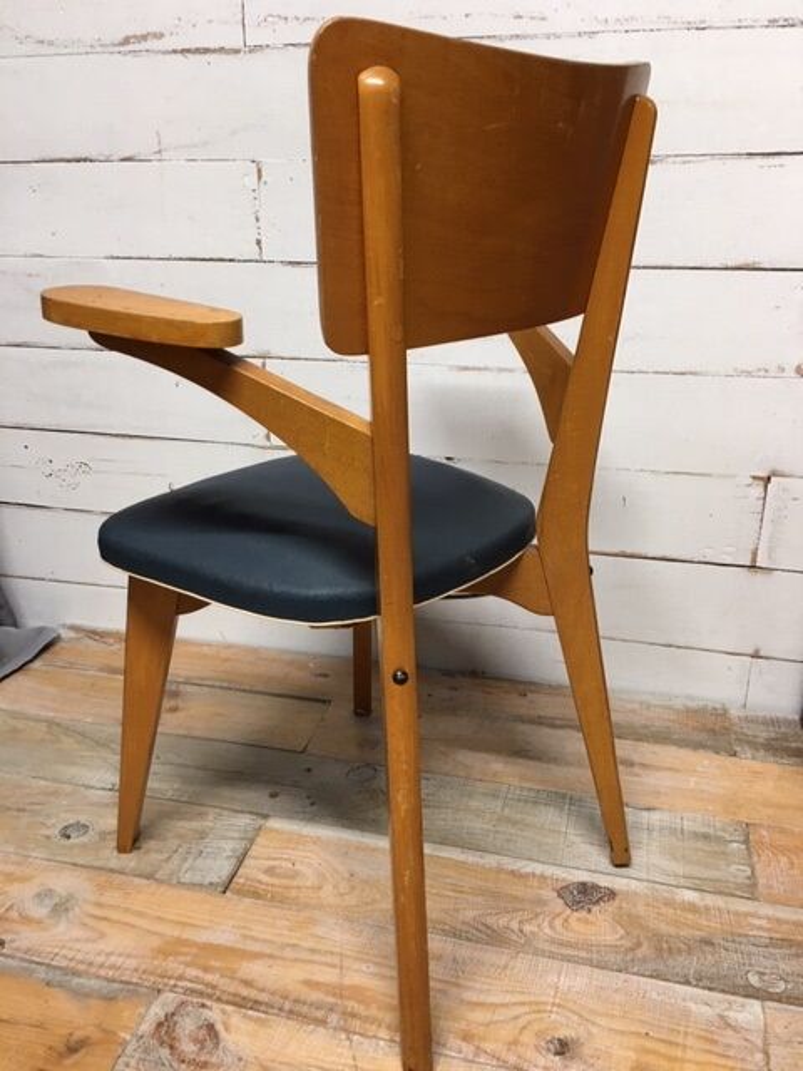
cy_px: 536
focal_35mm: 29
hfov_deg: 48.2
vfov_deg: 61.7
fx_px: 897
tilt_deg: -19.0
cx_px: 402
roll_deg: -0.3
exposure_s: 1/17
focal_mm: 4.15
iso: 64
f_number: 2.2
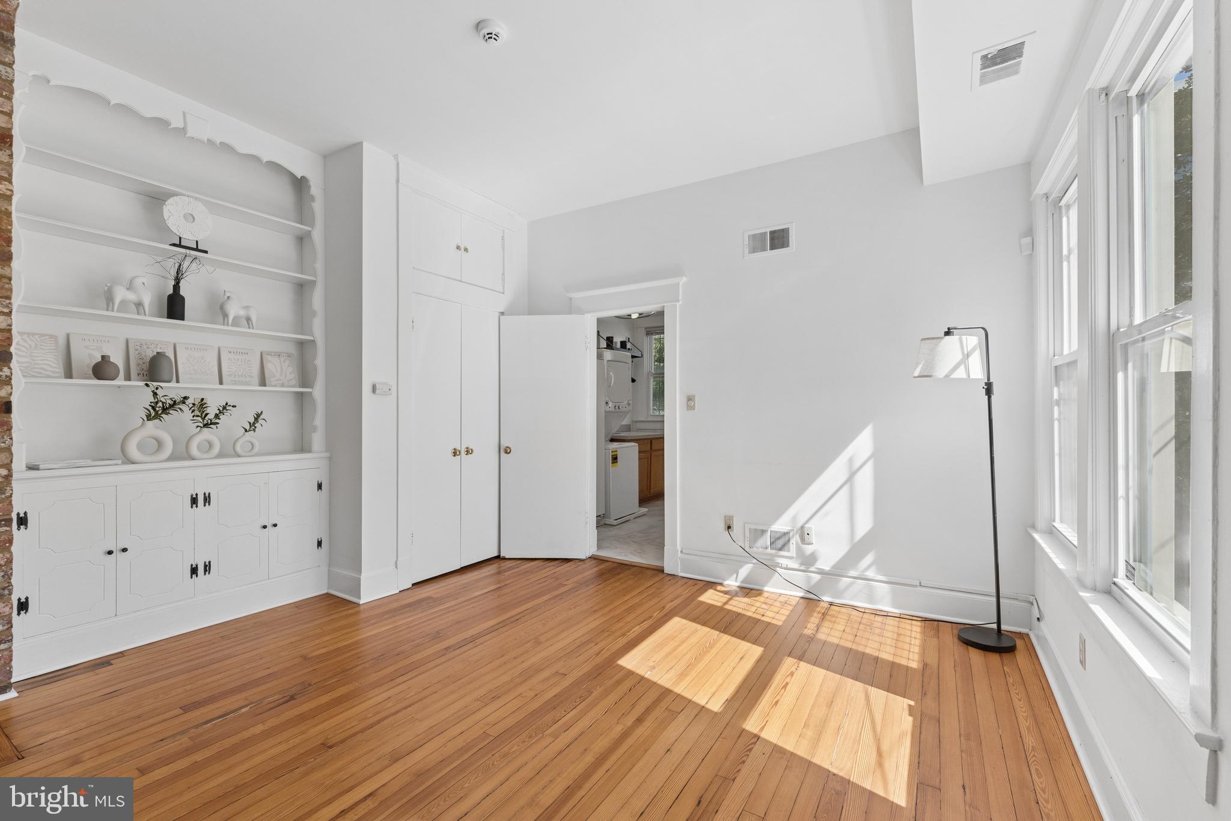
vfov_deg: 75.5
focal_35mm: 16
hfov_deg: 98.5
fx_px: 530
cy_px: 410
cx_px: 616
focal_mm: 15.5
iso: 1250
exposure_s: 1/800
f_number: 7.1
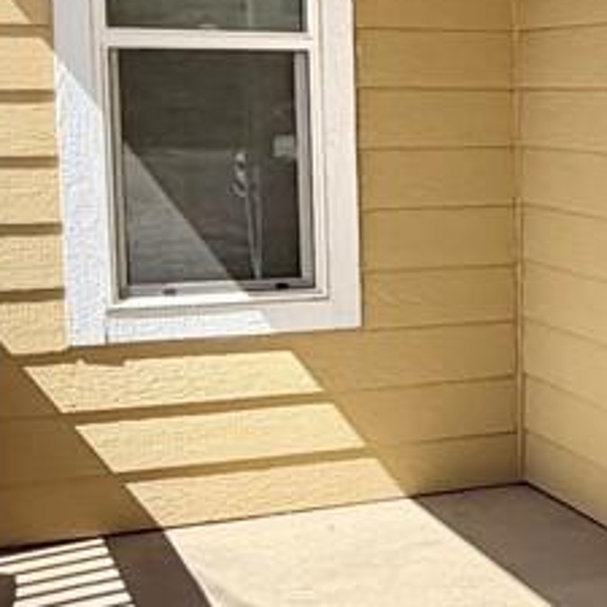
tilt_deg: -6.5
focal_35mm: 88
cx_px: 960
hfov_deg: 17.4
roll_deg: +0.1
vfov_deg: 19.7
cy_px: 283
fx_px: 1746
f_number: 2.2
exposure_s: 1/779
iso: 20
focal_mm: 2.22
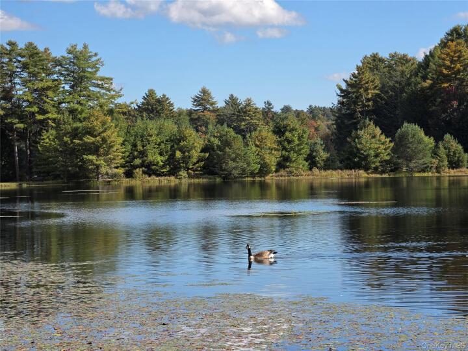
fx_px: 1555
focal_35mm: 115
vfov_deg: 12.9
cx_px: 234
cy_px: 176
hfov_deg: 17.1
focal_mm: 18.6
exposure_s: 1/1461
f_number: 2.9
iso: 50
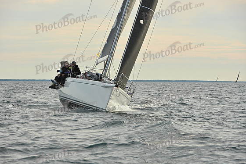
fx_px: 1415
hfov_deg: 9.9
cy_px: 80
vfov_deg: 6.6
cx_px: 120
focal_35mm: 207
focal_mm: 200
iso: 320
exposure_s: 1/1000
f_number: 9
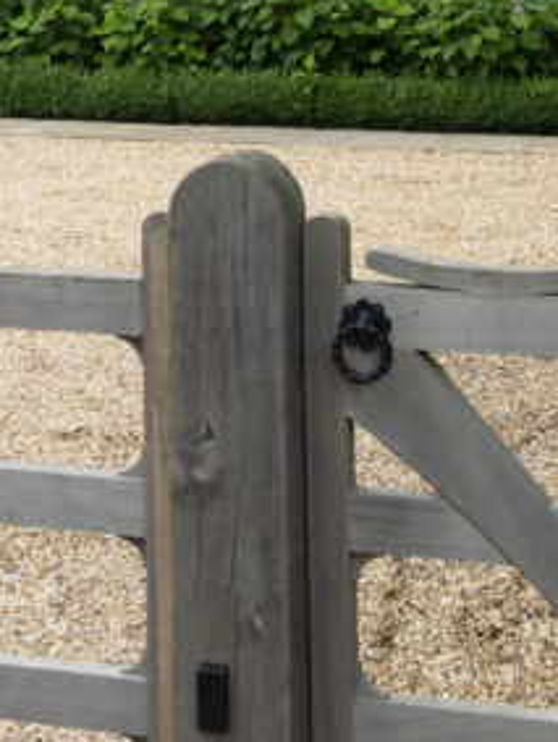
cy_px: -218
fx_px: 2766
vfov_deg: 14.6
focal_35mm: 129
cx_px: -231
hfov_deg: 11.1
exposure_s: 1/200
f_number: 5.6
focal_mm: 33
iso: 400
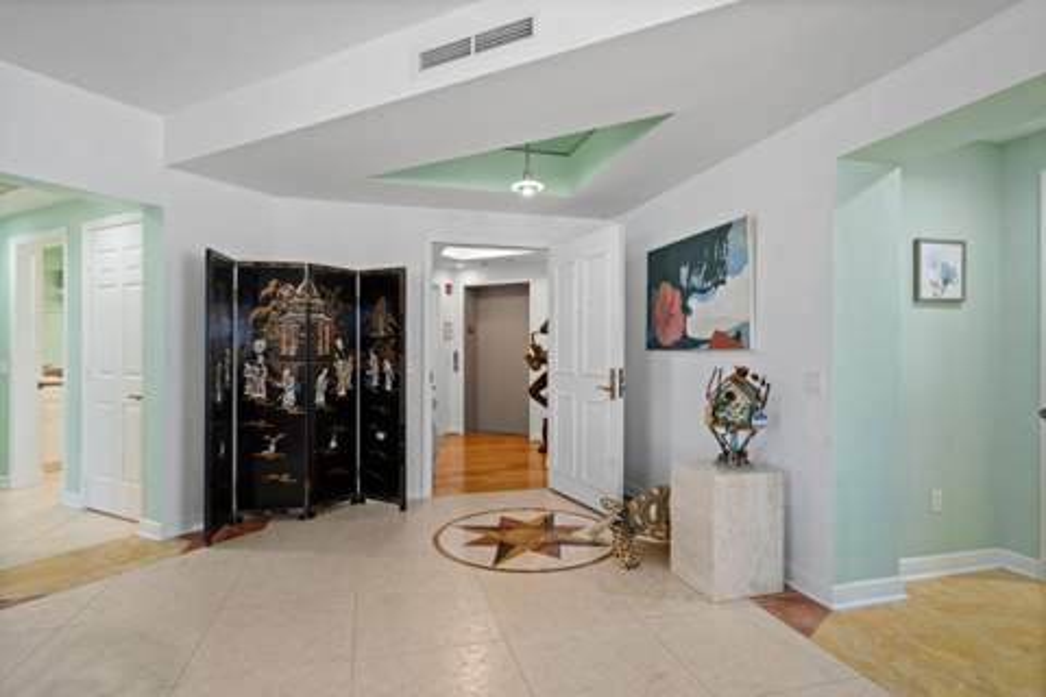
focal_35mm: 19
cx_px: 523
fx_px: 552
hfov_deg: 86.9
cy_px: 348
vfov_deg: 64.6
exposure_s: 1/2
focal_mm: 19
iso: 800
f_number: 8
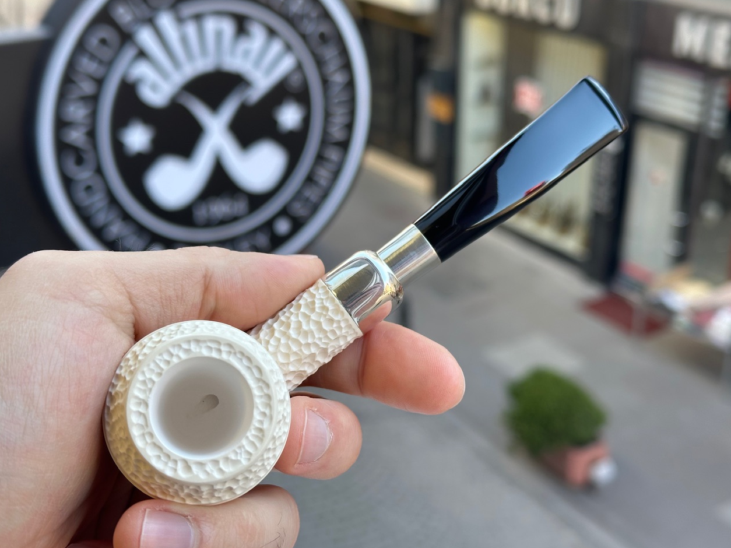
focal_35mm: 49
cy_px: 276
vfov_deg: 29.7
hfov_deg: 38.9
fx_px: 1035
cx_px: 372
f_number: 1.78
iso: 64
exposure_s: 1/209
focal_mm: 6.86
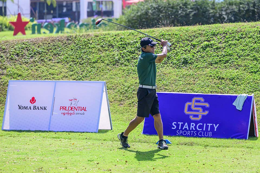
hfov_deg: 14.2
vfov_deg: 9.5
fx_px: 1047
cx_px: 130
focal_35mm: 145
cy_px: 86
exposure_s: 1/10000
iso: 800
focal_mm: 145
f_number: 3.5
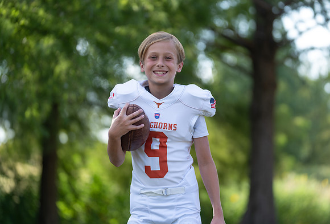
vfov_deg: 9.5
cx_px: 167
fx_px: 1347
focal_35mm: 146
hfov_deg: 14.0
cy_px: 106
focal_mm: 131
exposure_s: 1/400
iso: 100
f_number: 2.8
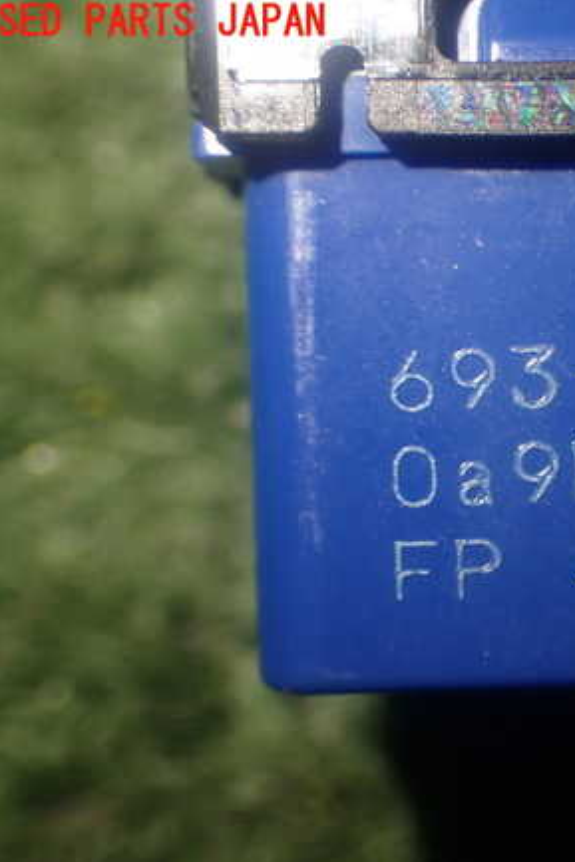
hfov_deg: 18.5
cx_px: 561
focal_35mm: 72
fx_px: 1723
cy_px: 446
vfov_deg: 28.1
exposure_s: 1/50
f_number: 3.2
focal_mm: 9.01
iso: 200
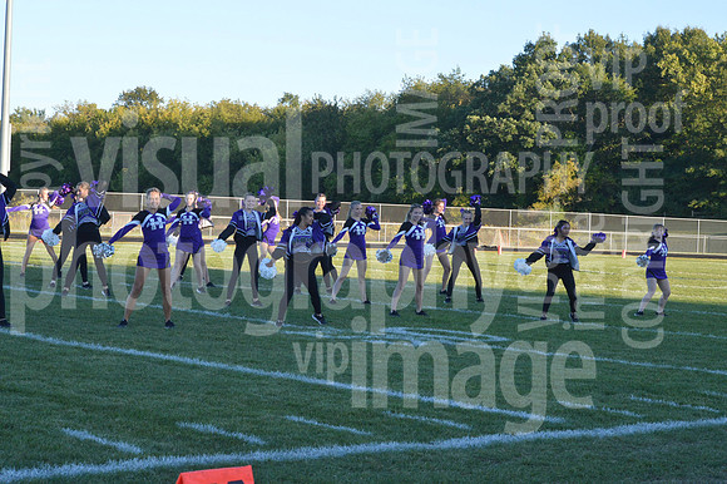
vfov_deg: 16.5
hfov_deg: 24.6
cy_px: 242
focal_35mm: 82
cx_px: 364
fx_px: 1665
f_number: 10
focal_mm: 55
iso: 800
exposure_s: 1/400
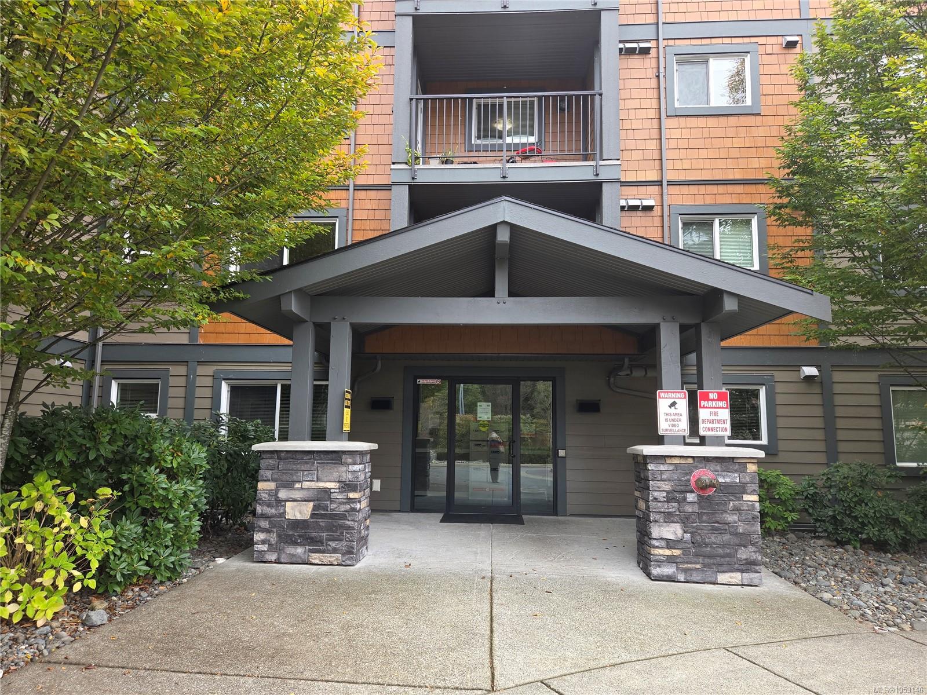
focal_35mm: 23
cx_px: 464
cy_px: 348
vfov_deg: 58.9
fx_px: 616
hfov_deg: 73.9
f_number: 1.8
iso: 64
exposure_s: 1/180
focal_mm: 5.4
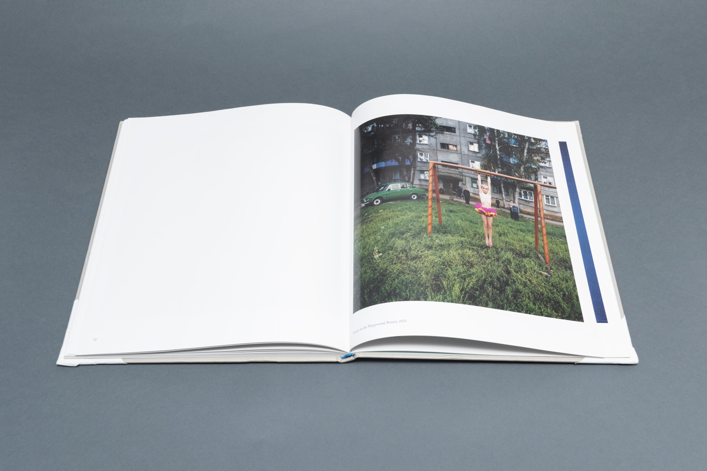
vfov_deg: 36.9
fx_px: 707
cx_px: 354
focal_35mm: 36
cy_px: 236
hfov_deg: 53.1
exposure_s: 1/200
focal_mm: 24
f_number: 5.6
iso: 800
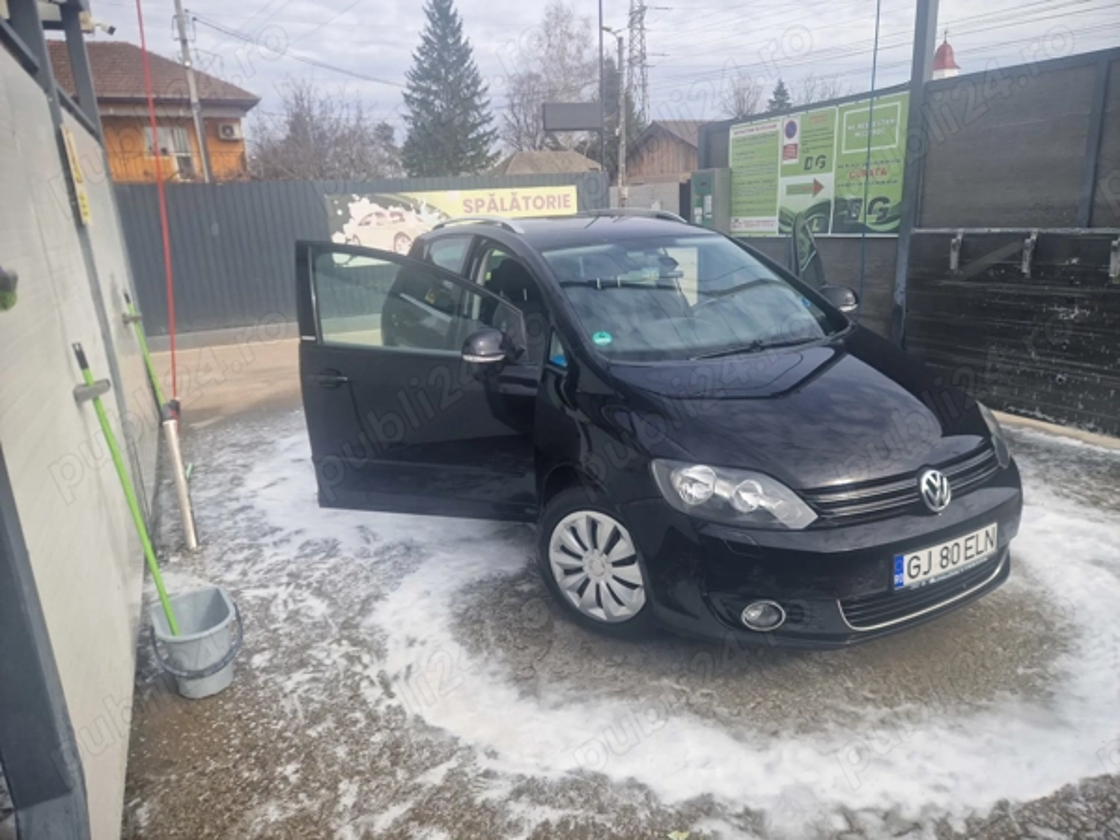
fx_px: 744
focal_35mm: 23
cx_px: 560
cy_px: 420
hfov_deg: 73.9
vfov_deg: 58.9
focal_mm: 5.4
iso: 50
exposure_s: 1/788
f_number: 1.8
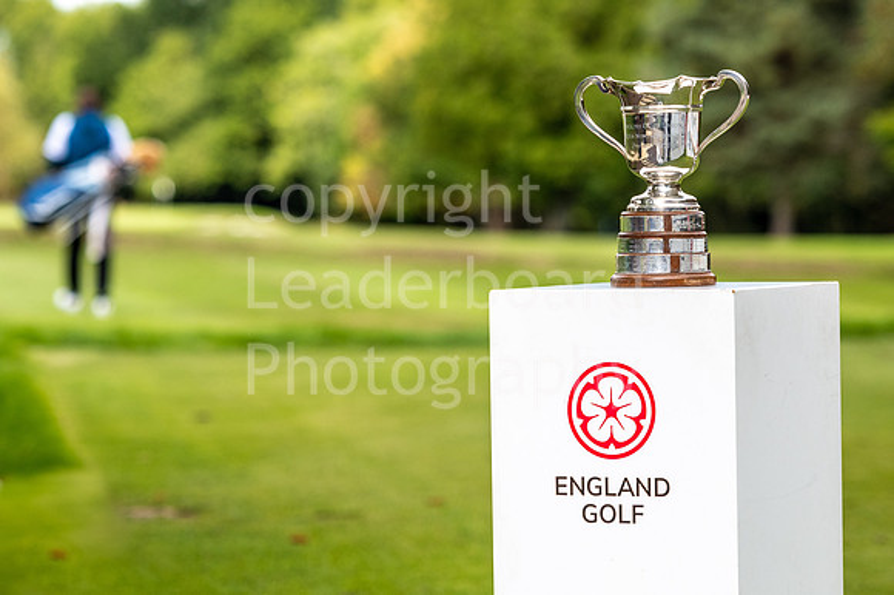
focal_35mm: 210
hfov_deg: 9.8
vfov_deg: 6.5
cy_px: 298
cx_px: 447
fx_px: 5212
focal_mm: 140
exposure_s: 1/1600
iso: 200
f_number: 4
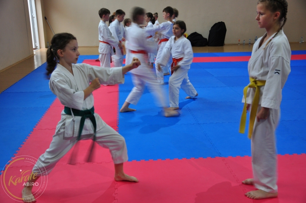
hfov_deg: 49.6
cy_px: 102
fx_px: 331
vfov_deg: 34.1
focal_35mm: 39
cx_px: 153
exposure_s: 1/10
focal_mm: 26
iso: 500
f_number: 4.5
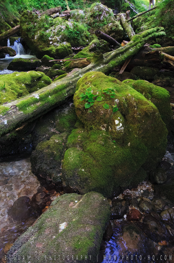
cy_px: 132
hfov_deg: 43.5
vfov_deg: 62.0
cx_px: 87
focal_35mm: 30
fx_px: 218
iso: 1250
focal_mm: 20
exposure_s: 1/25
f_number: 8
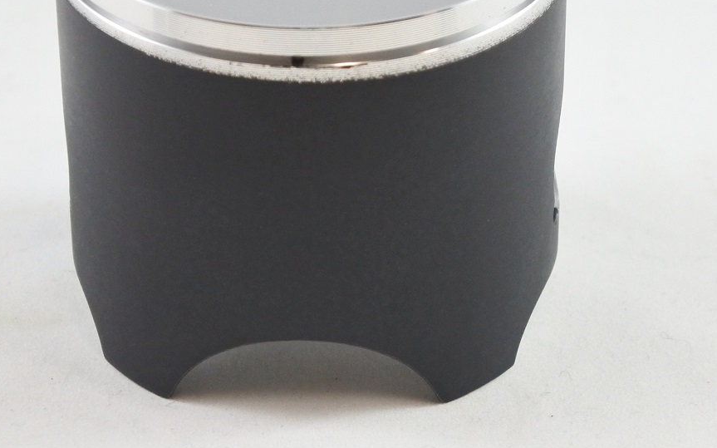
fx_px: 2130
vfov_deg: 12.0
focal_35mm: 109
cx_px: 307
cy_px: 89
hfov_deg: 19.1
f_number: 4.8
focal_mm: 21
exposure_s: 1/125
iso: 720
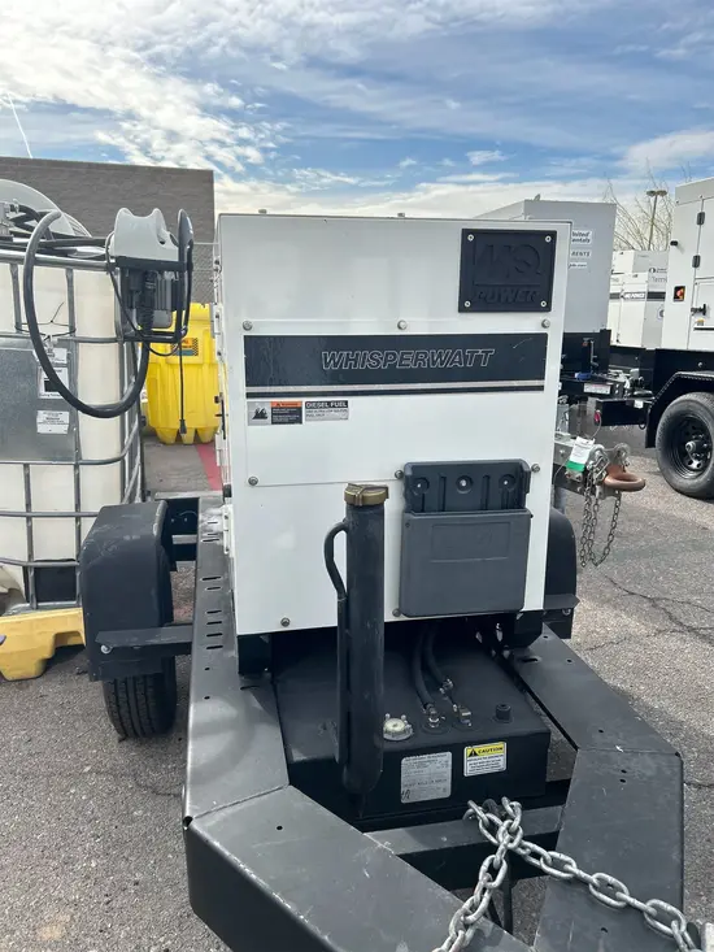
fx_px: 715
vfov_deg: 67.3
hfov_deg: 53.1
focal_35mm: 26
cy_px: 476
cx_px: 357
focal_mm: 5.7
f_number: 1.5
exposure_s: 1/3257
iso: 50
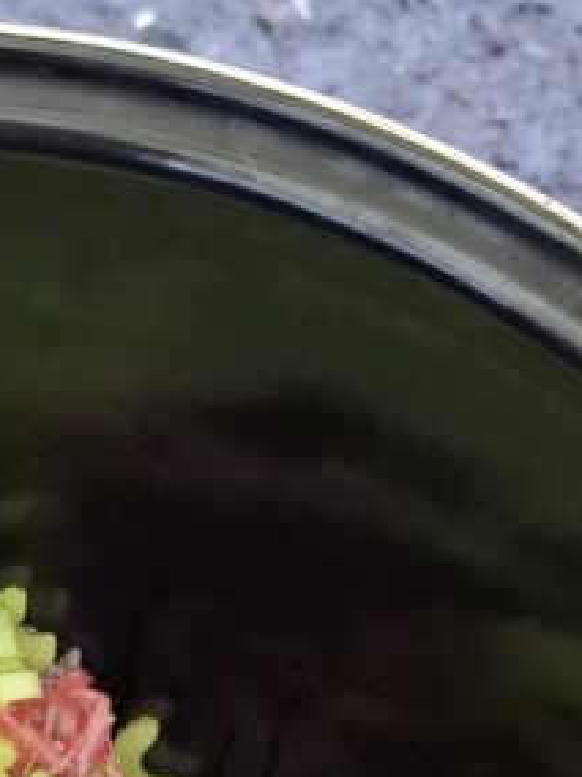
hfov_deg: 17.0
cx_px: -115
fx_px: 1861
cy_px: 1135
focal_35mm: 83
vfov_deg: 20.5
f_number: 1.8
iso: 200
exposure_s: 1/50
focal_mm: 5.54
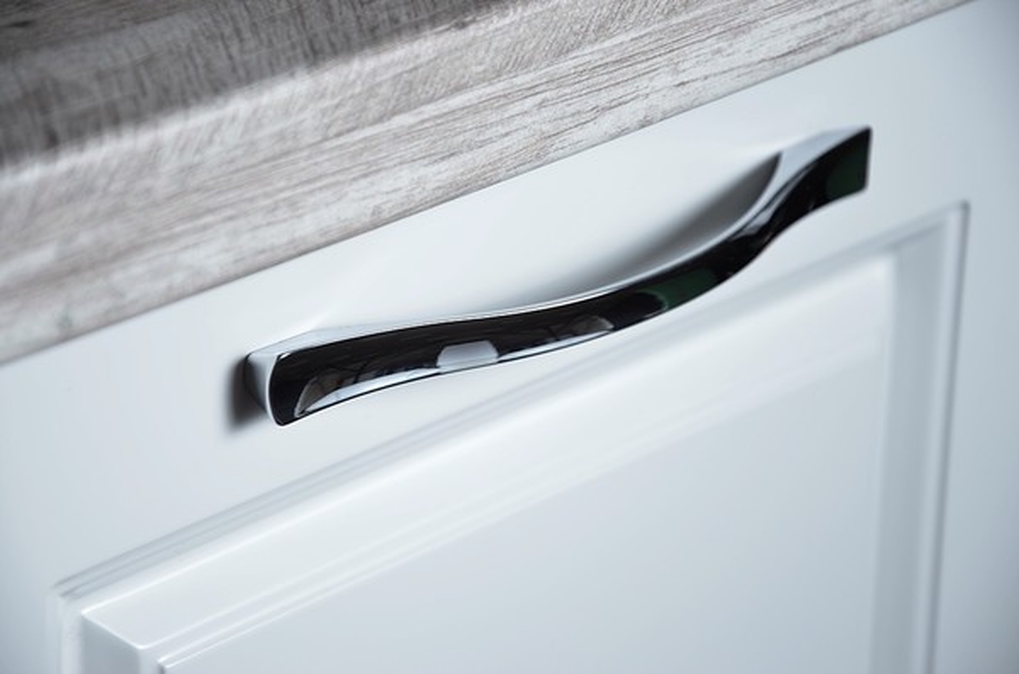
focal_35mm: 158
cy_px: 337
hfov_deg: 13.1
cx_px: 510
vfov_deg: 8.7
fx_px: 4448
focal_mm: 105
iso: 200
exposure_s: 1/160
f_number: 5.6
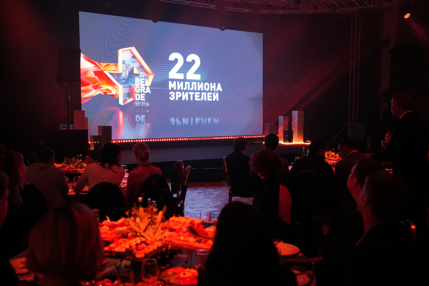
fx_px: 453
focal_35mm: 38
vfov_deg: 35.1
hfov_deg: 50.7
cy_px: 143
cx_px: 214
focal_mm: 38
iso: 4000
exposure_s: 1/320
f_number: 2.8
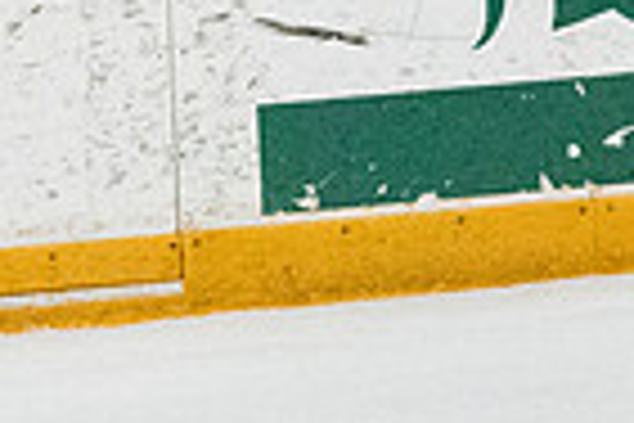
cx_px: -427
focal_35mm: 1141
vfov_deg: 1.2
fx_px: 20093
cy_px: 342
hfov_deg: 1.8
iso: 8000
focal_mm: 185
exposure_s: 1/1600
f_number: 5
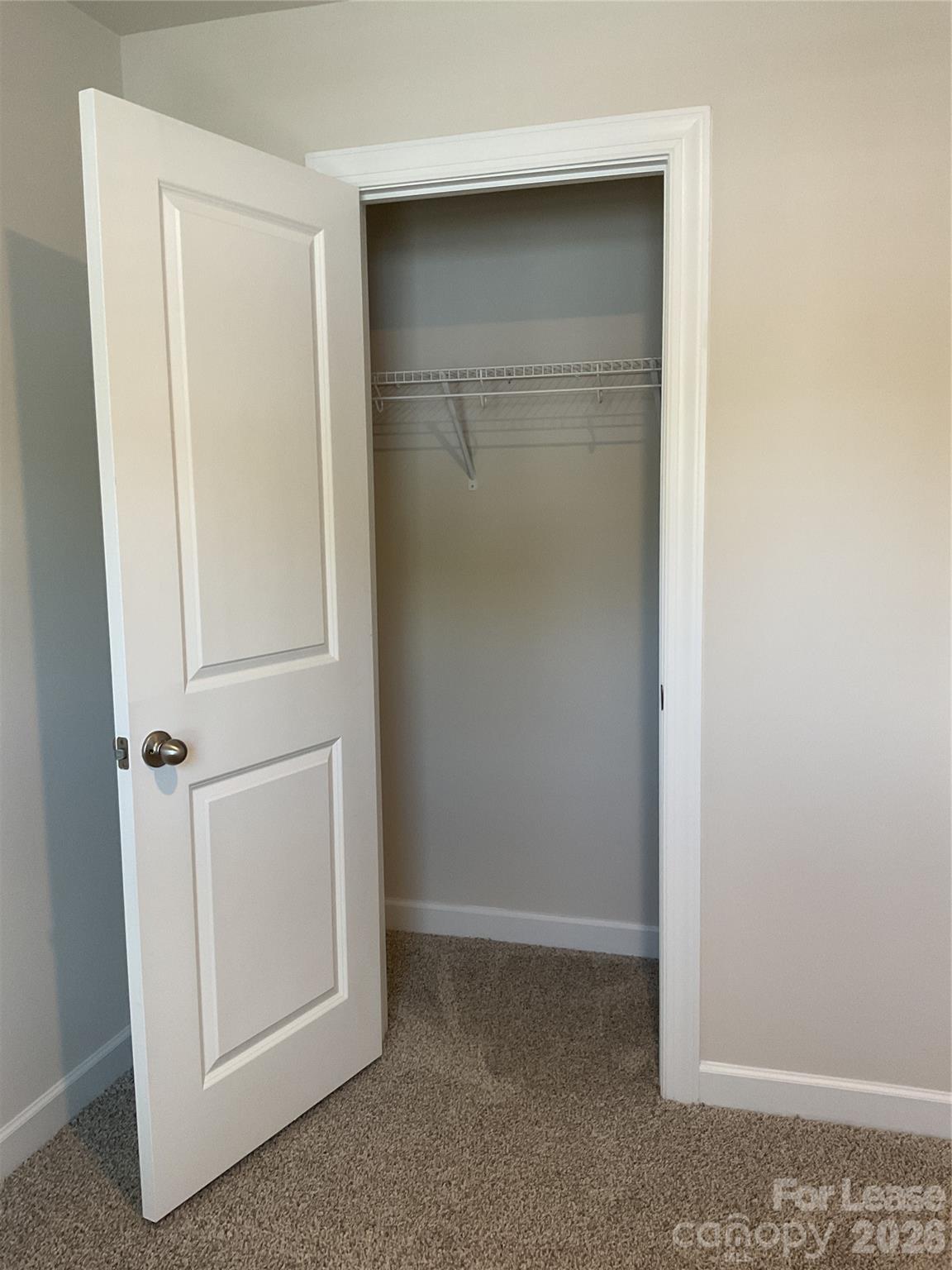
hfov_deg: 48.2
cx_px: 476
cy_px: 635
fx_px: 1063
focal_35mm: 29
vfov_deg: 61.7
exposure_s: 1/60
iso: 80
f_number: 1.8
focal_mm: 3
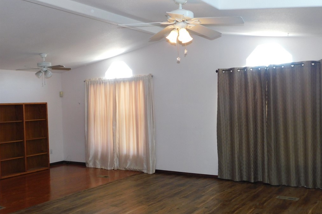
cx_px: 163
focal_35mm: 38
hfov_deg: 50.7
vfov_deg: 35.1
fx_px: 340
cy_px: 109
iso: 200
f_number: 3.5
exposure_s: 1/30
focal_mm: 6.3
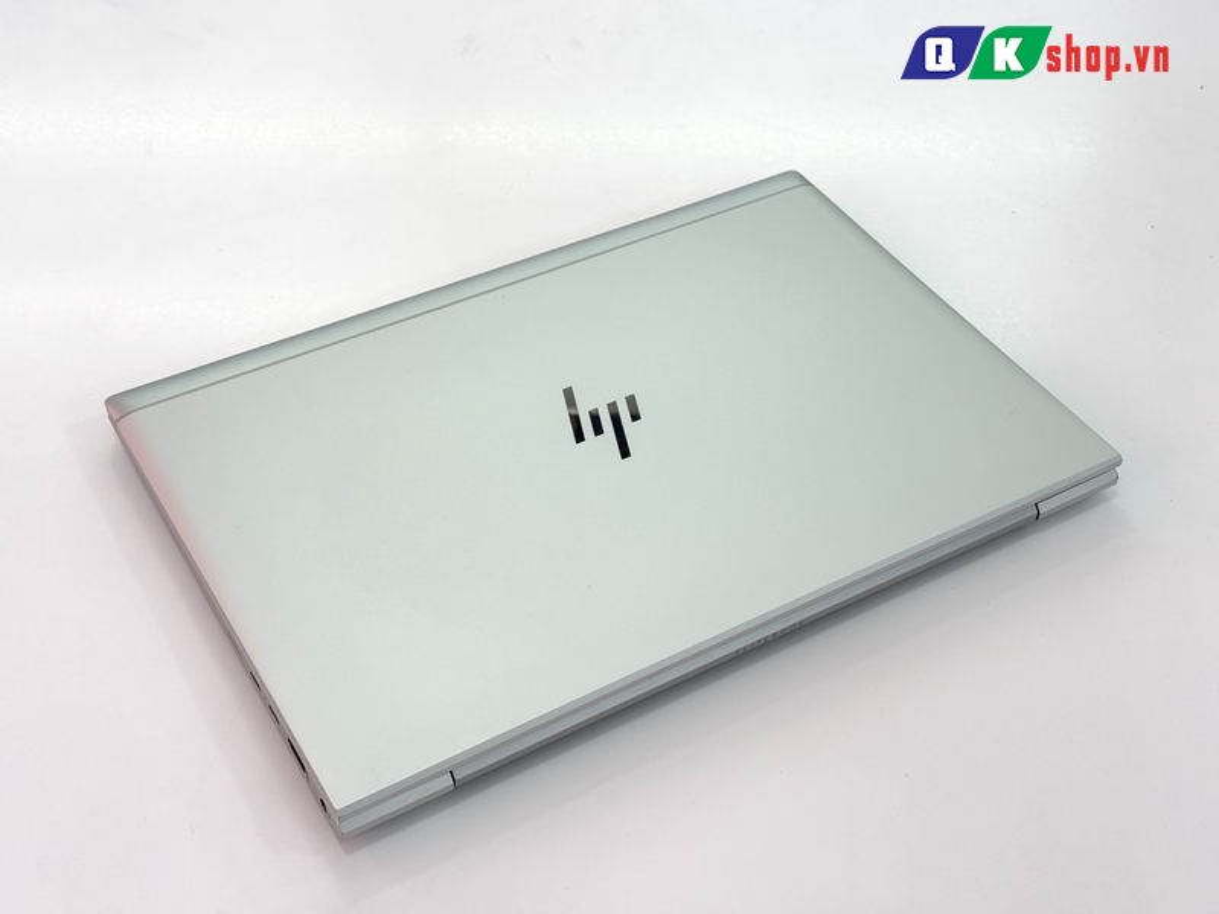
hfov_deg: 39.7
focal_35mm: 48
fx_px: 1690
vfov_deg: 30.3
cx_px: 610
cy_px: 457
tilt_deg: -45.9
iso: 64
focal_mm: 6.76
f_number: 1.78
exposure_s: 1/297
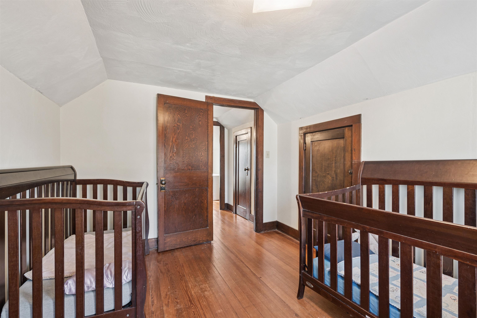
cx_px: 238
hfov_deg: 96.7
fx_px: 212
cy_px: 159
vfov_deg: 73.7
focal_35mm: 16
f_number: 10
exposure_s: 1/8
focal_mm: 16
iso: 800
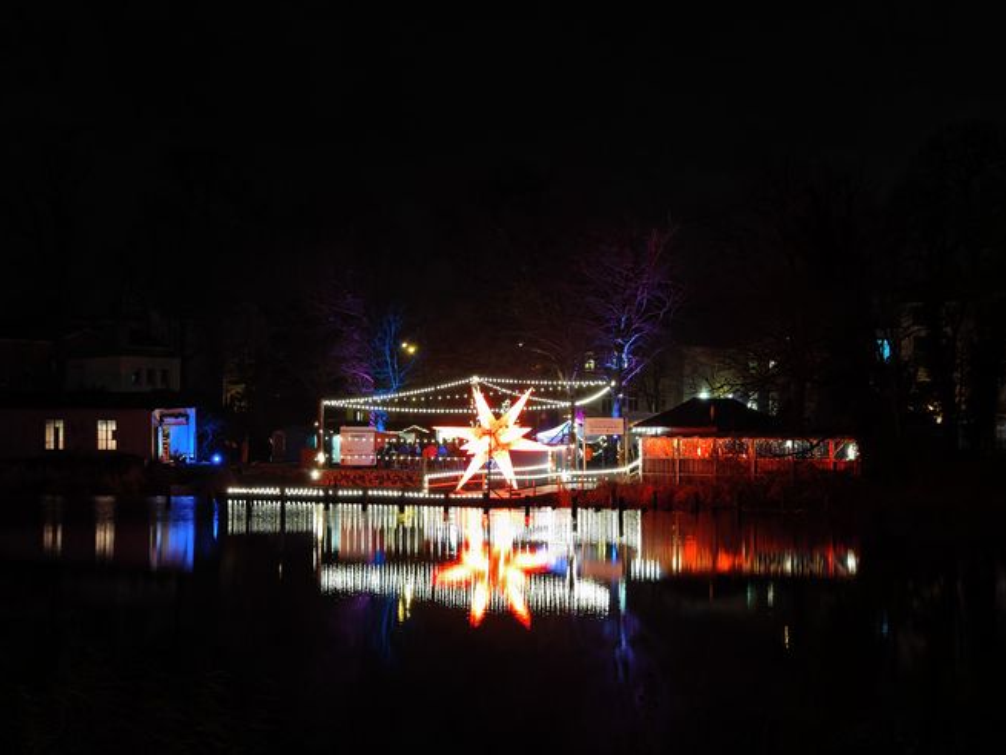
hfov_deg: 23.5
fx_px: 2413
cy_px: 358
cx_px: 488
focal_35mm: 83
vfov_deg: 17.8
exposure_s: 1/33
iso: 5000
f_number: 2.6
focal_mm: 15.38
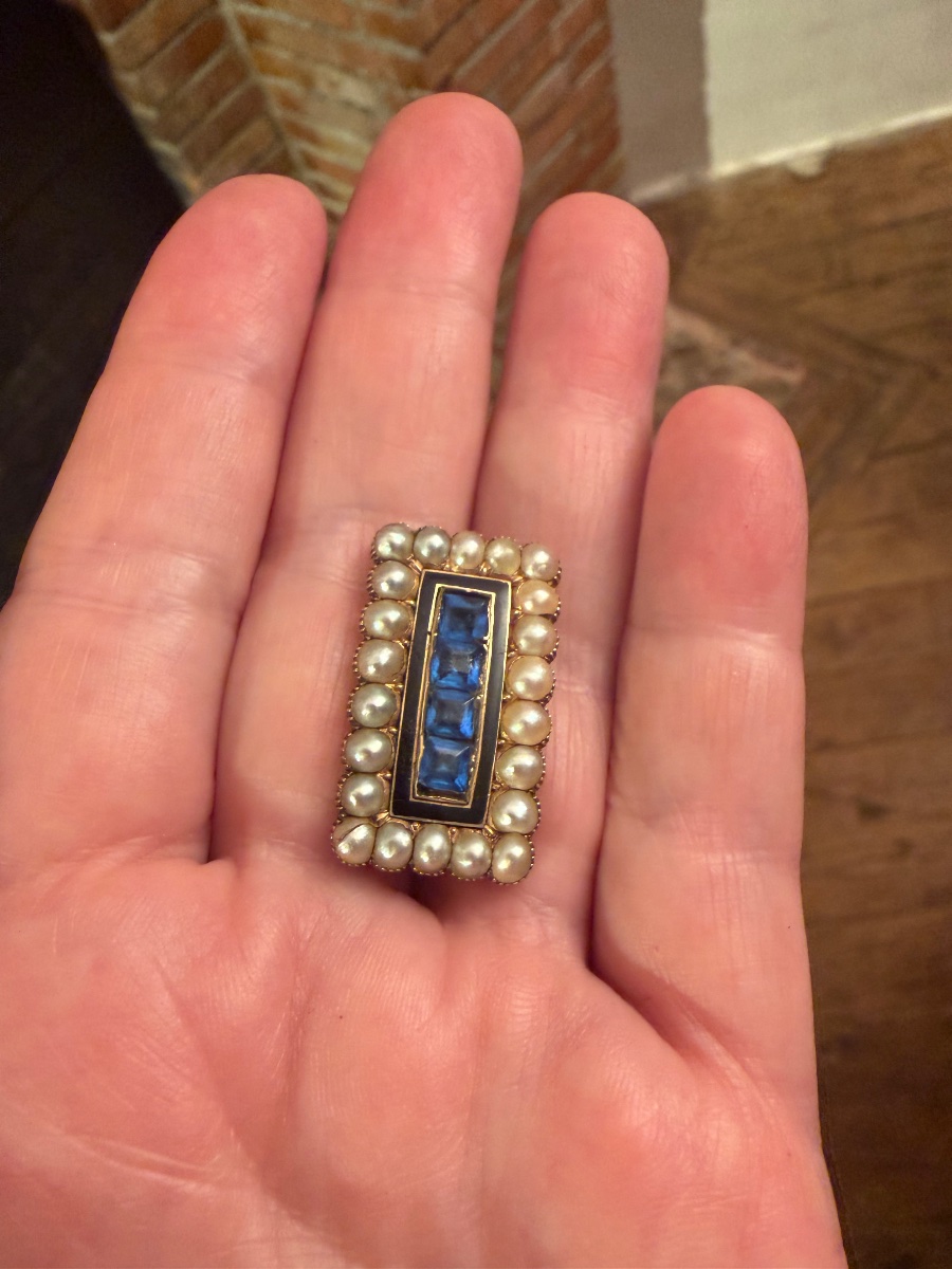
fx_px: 953
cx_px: 476
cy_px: 634
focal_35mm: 26
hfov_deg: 53.1
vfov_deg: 67.3
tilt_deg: -61.2
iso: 500
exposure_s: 1/50
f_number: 2.2
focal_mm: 2.22
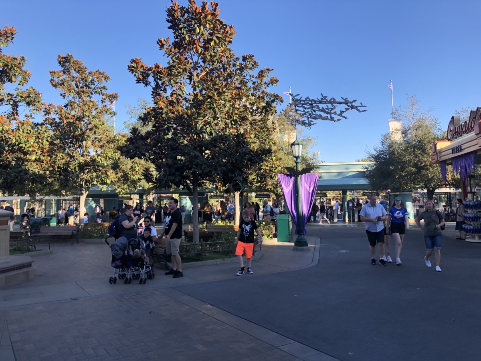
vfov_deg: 49.7
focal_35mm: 28
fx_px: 389
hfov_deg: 63.4
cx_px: 240
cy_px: 180
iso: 20
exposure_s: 1/527
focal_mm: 4
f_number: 1.8
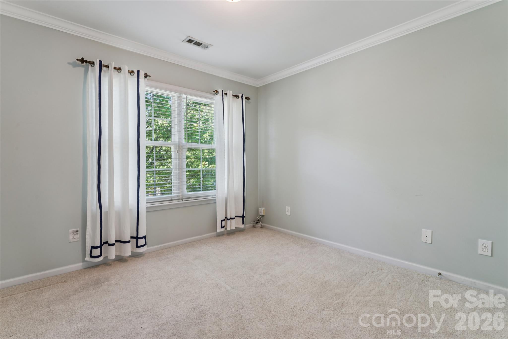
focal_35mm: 17
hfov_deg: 94.0
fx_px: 237
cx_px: 254
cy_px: 170
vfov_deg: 71.1
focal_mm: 16.8
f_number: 13
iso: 100
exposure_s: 1
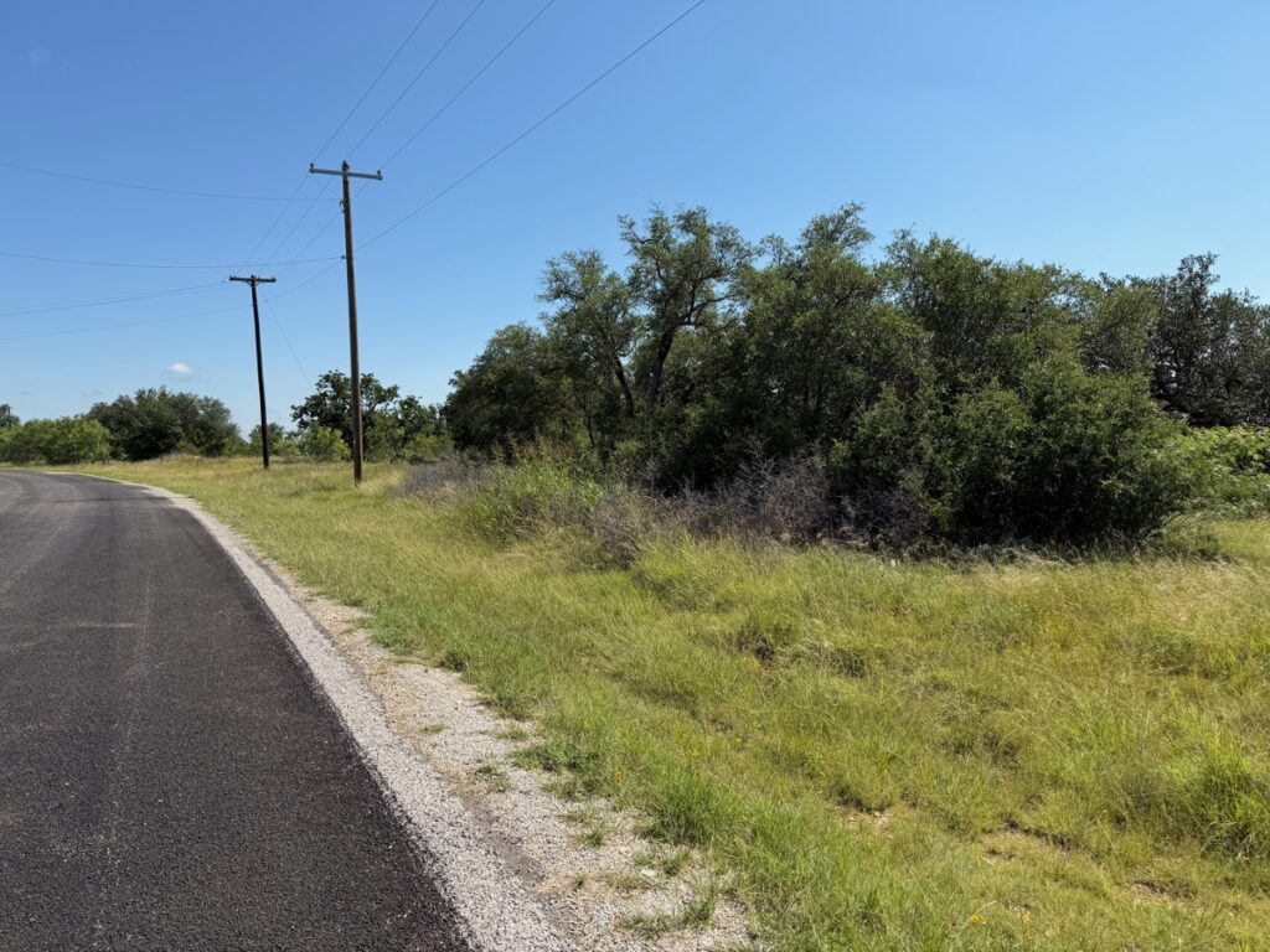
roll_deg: +0.8
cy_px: 476
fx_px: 881
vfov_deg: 56.8
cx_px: 635
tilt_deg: -2.6
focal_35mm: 24
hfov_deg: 71.6
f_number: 1.78
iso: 80
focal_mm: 6.76
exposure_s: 1/4673
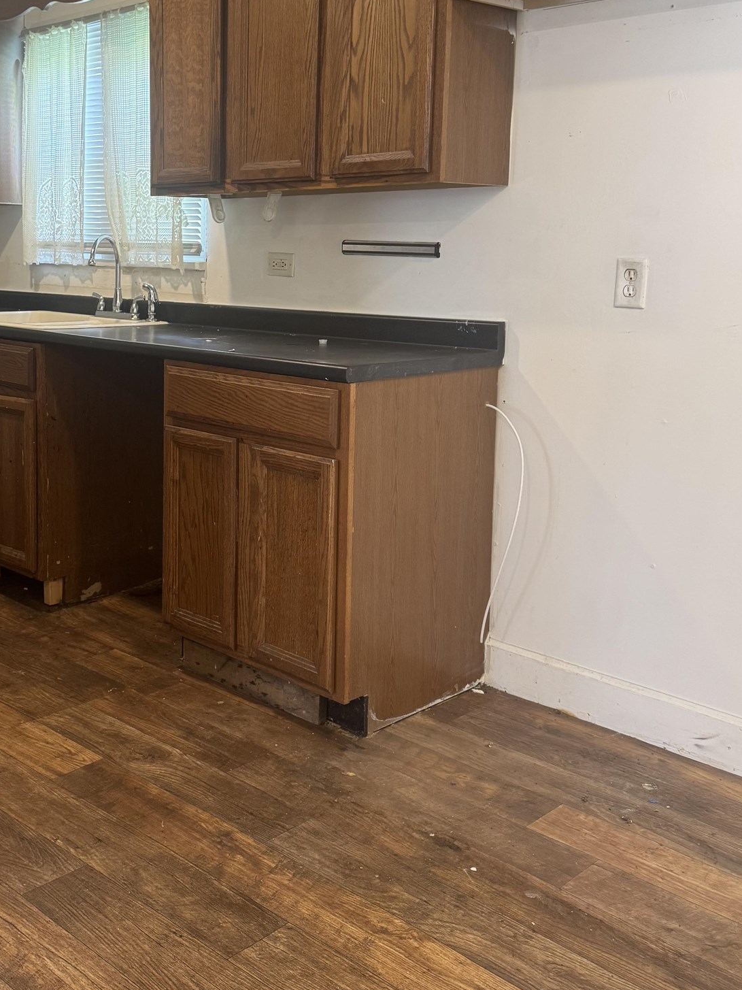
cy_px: 368
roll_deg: -0.1
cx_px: 216
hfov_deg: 37.1
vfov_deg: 48.5
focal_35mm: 38
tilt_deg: -6.4
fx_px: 1086
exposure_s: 1/60
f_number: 1.78
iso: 200
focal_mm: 6.76
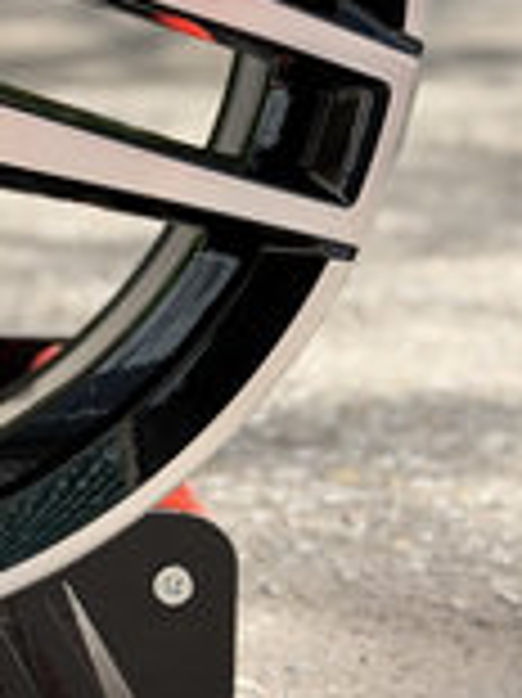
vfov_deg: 12.6
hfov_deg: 9.3
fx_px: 3121
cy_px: -45
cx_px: -308
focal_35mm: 155
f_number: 1.78
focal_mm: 6.76
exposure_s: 1/1795
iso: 80
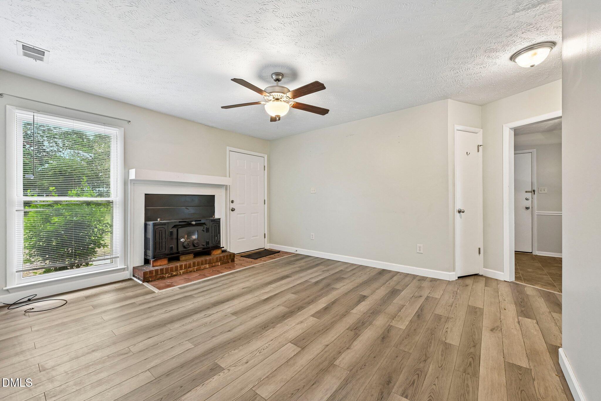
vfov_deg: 81.2
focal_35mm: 14
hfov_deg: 104.3
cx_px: 300
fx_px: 234
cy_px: 200
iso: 400
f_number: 8
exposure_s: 1/15
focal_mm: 14
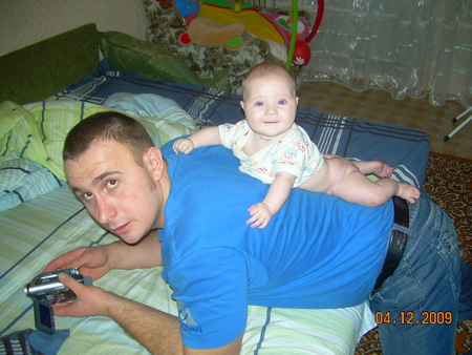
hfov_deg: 49.0
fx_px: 518
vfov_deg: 37.8
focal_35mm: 38
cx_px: 236
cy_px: 178
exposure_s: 1/60
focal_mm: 6.3
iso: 50
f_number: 2.8
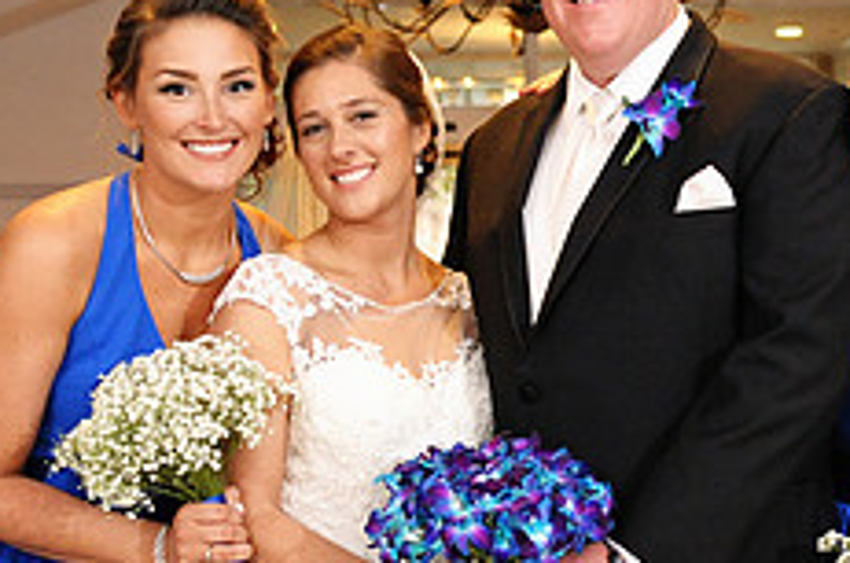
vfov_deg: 17.4
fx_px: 1838
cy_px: 335
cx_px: 692
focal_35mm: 78
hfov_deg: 25.5
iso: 2500
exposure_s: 1/200
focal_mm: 31
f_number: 2.8
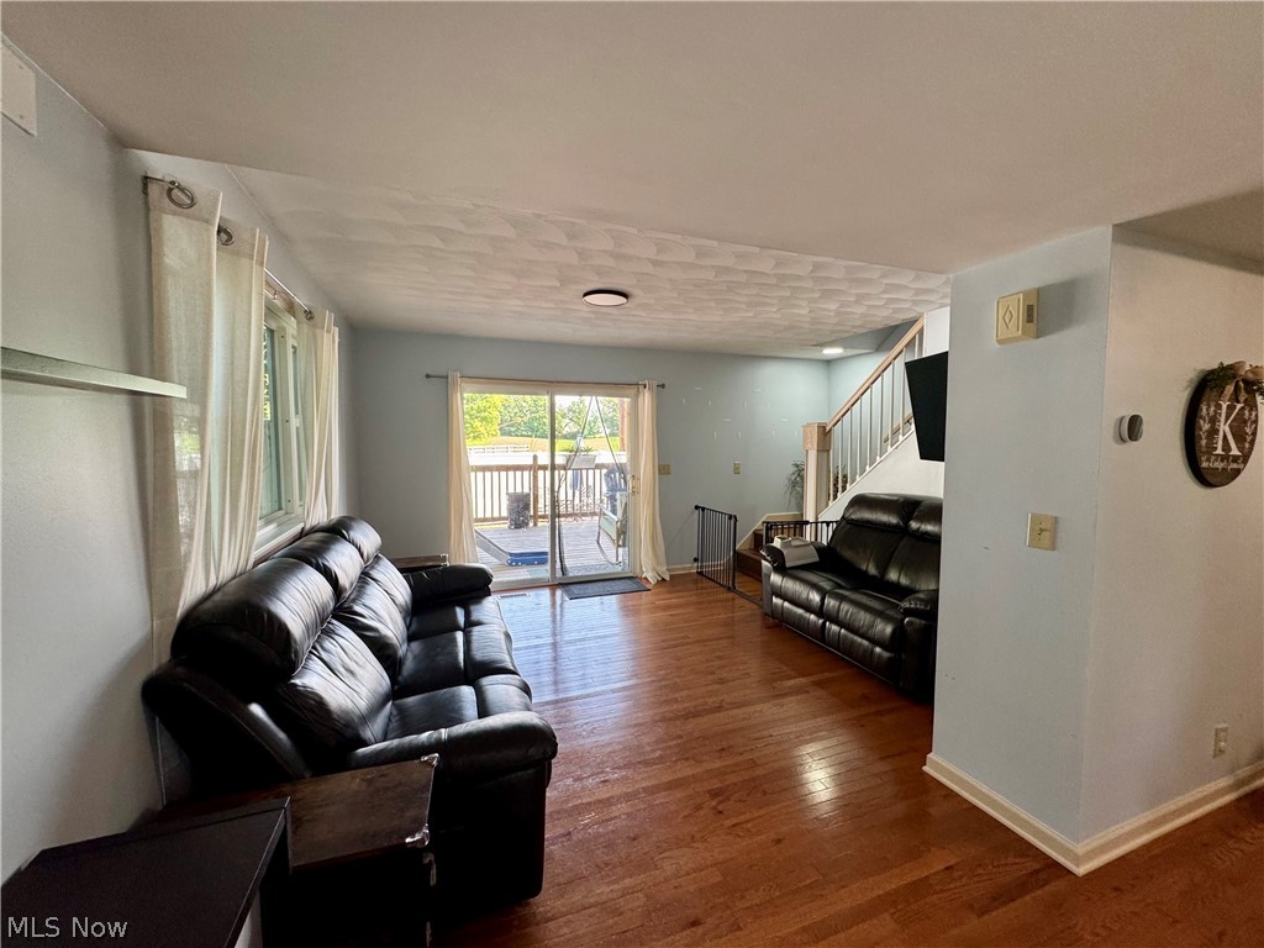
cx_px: 632
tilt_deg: -4.7
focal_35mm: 14
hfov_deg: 102.1
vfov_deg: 85.7
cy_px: 474
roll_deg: -0.2
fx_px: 511
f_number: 2.2
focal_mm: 2.22
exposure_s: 1/120
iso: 200
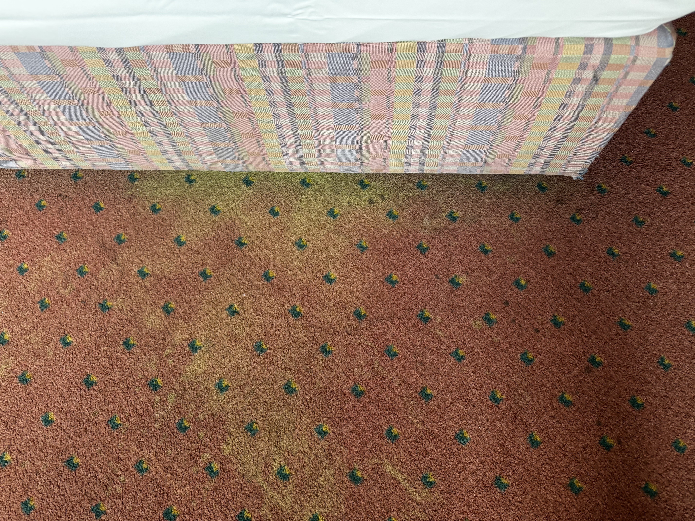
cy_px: 260
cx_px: 348
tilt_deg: -69.3
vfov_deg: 56.8
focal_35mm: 24
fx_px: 482
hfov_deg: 71.6
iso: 200
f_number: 1.78
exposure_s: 1/121
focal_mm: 6.76
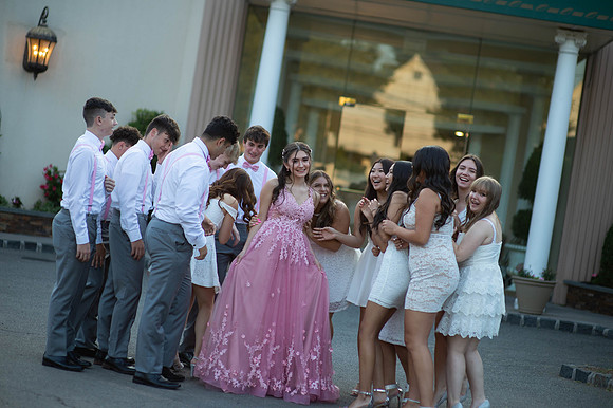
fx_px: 1446
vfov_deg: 16.1
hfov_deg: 23.9
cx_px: 306
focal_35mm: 85
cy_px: 204
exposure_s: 1/1000
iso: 250
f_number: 2
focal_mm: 85
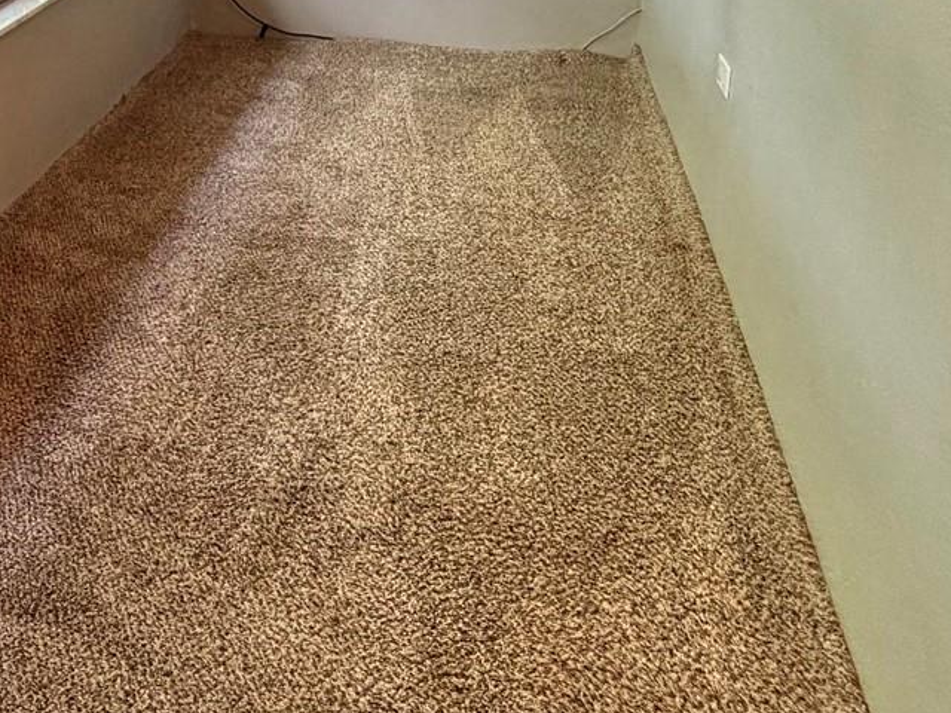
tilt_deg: -13.3
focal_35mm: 35
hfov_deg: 45.7
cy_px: -53
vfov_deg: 35.4
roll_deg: +3.7
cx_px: 36
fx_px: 962
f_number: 2.2
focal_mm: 2.22
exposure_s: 1/60
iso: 200
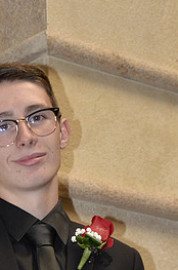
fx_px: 1528
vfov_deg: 10.0
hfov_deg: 6.6
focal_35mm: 205
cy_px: 253
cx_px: 5
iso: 1600
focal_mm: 62
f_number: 4.8
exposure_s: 1/60
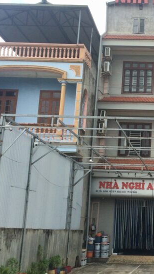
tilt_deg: +12.5
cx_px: 188
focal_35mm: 59
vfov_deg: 35.5
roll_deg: +0.5
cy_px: 142
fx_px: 429
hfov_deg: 19.2
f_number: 2.2
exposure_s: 1/733
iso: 32
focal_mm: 4.15
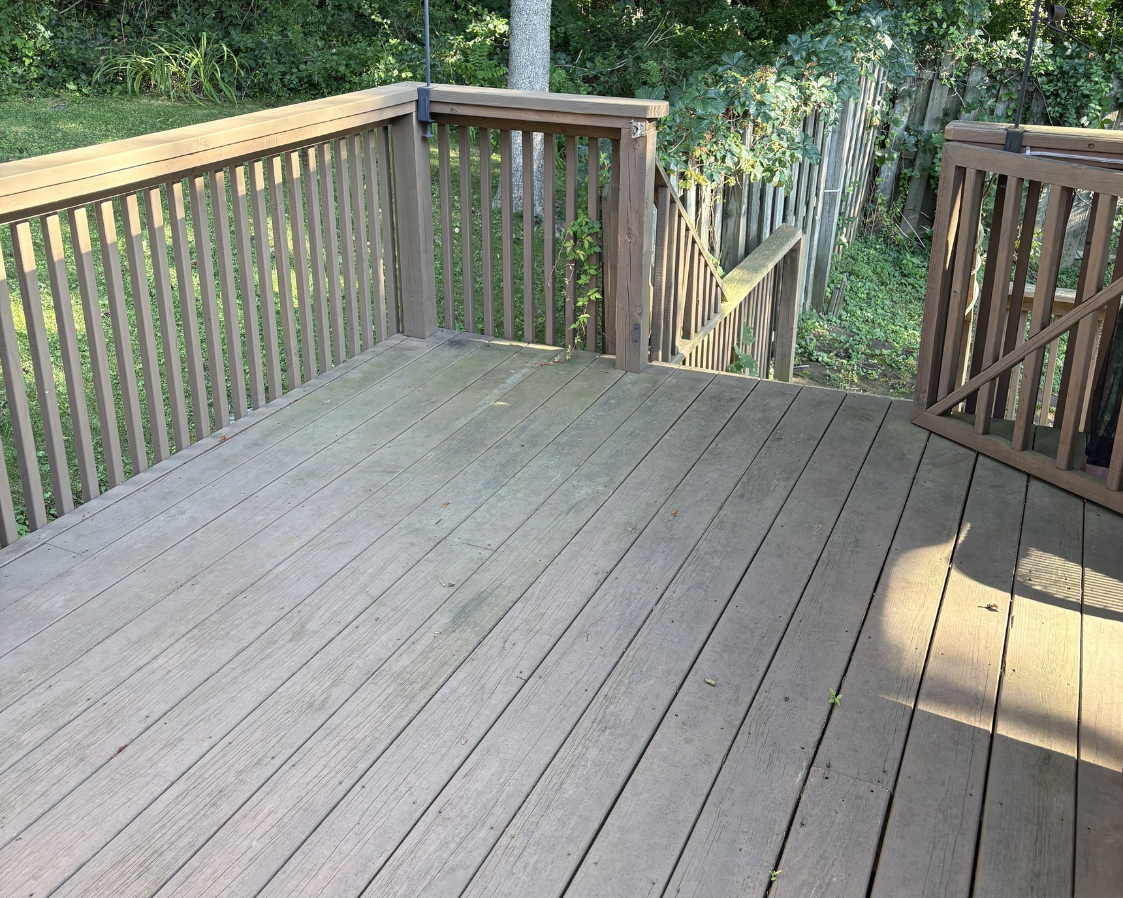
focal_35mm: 34
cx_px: 563
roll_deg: -0.2
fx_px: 1130
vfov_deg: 43.1
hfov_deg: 52.8
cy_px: 345
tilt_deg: -20.0
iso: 80
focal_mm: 5.96
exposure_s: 1/163
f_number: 1.6
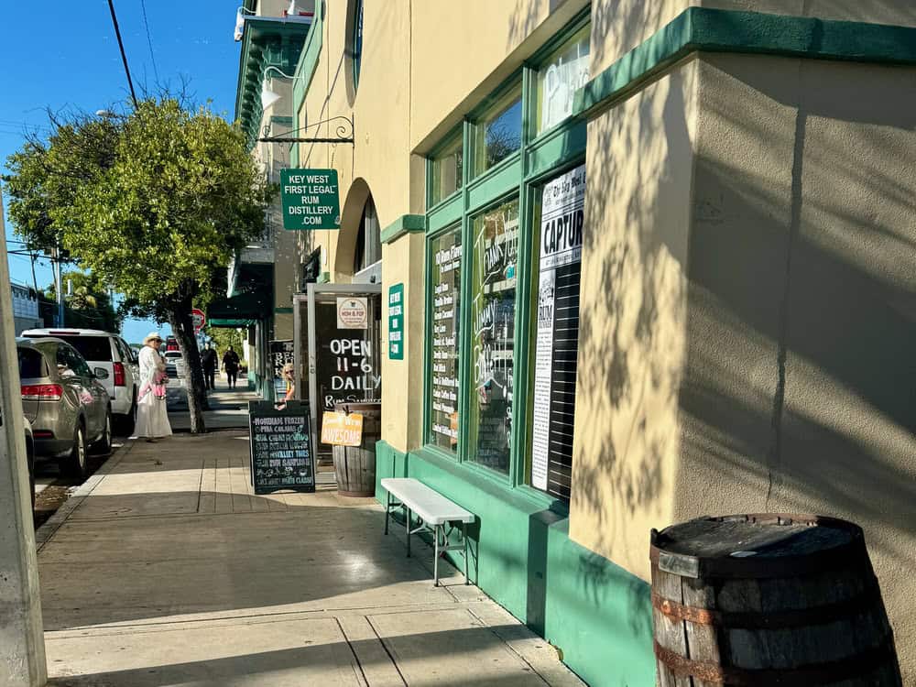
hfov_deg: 71.6
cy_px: 344
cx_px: 458
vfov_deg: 56.8
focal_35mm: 24
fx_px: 635
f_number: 1.8
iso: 80
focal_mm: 6.9
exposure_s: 1/4310
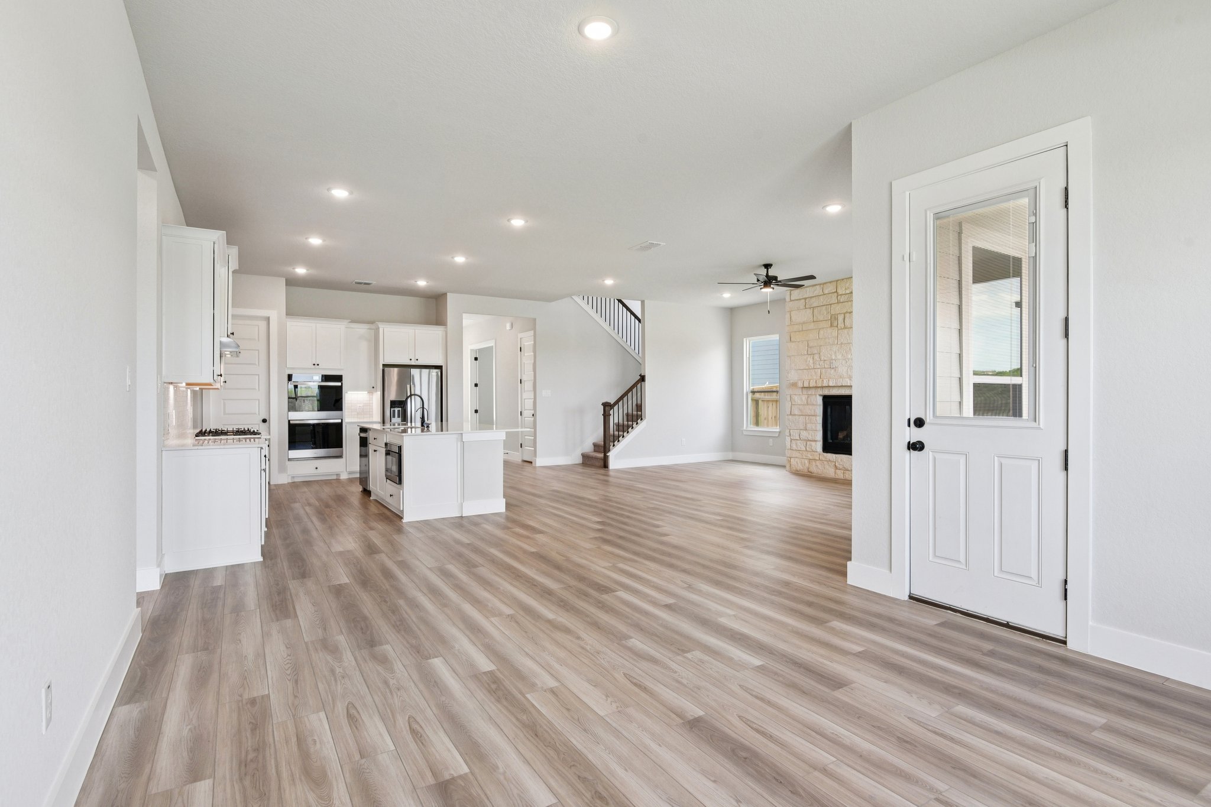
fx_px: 605
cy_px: 404
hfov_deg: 90.0
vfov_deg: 67.4
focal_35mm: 18
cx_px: 606
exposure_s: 1/25
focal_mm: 18
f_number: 8
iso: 400
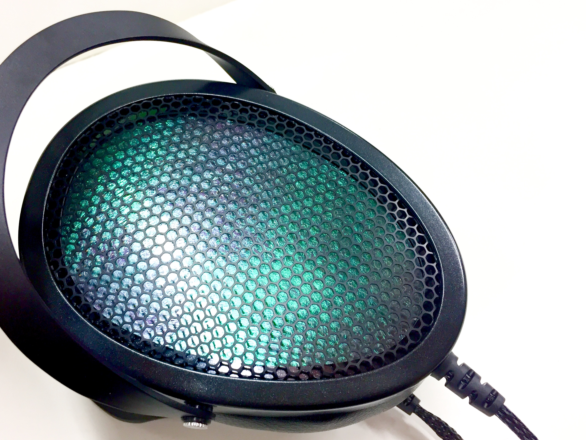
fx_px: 576
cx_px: 254
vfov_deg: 41.8
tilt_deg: -56.8
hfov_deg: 53.8
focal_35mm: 34
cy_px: 228
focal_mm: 4.15
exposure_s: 1/30
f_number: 2.2
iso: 64
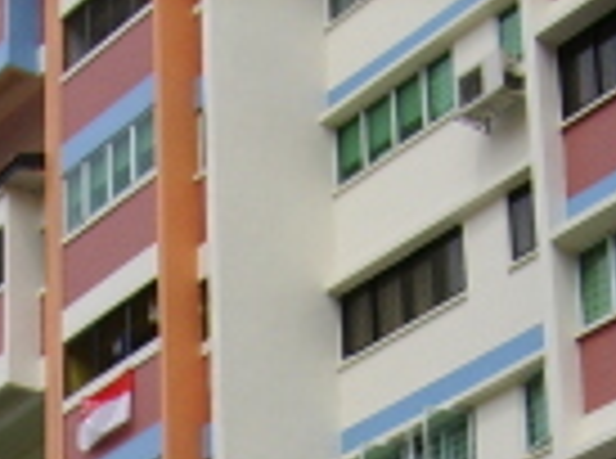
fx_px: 2503
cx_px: 76
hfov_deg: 13.9
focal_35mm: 141
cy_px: 918
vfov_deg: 9.7
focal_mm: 5.95
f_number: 5.8
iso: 50
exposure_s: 1/545
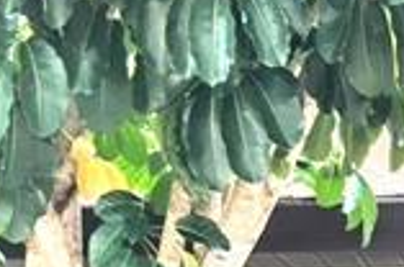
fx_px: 1602
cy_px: 580
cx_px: 502
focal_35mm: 143
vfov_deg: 8.9
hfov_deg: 13.9
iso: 124
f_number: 1.8
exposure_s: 1/120
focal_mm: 4.26
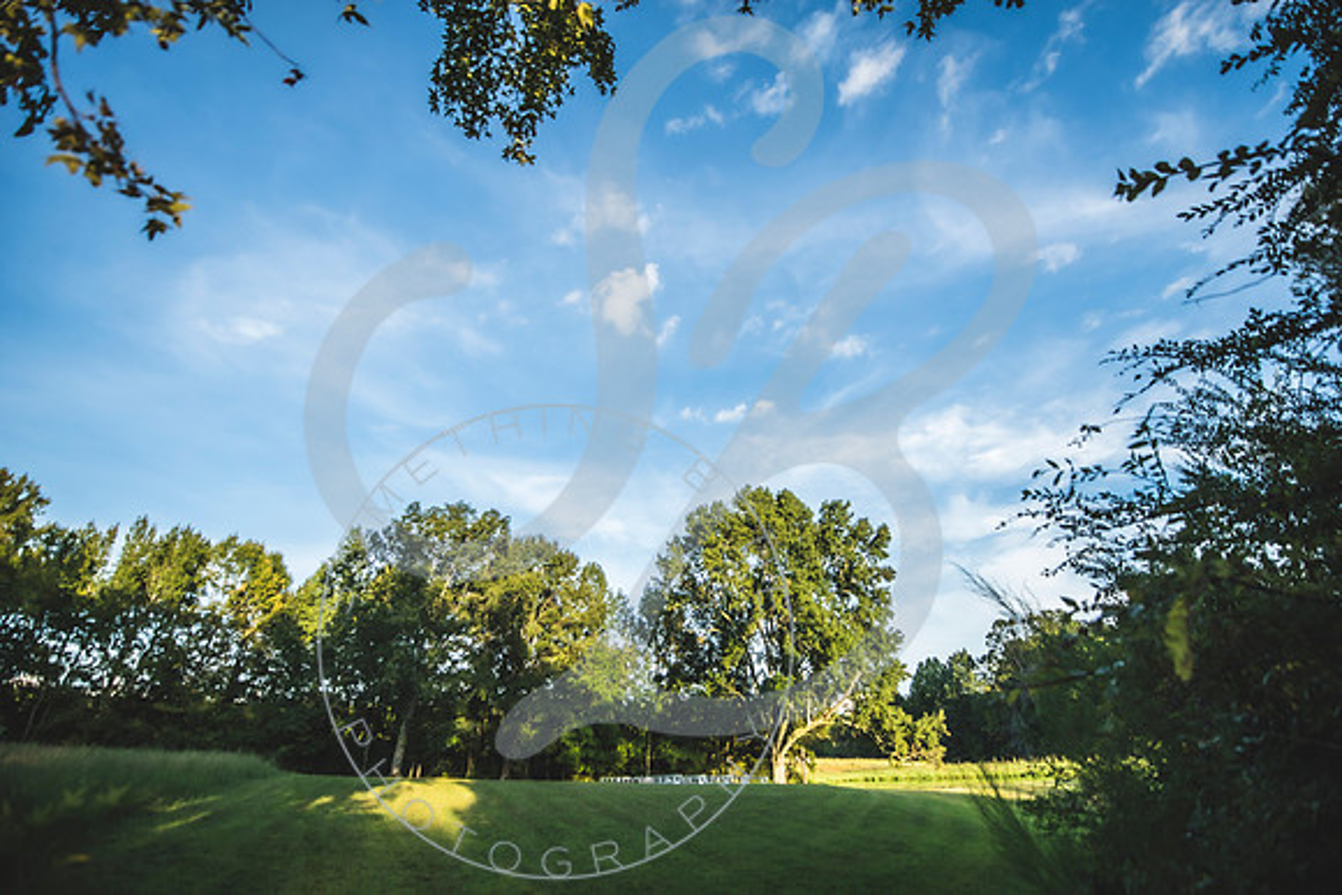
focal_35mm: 14
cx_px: 671
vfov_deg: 81.2
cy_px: 448
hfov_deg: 104.2
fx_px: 522
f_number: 2.8
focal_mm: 14
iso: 100
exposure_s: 1/640
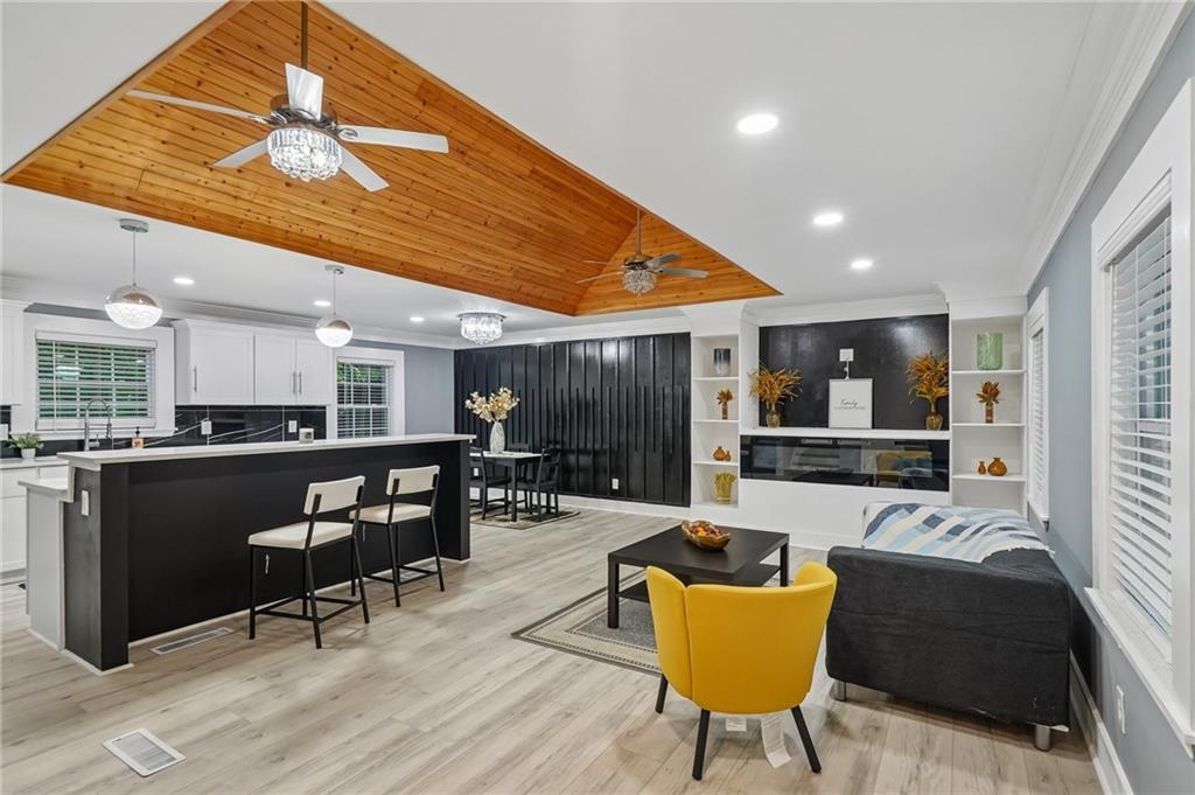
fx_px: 564
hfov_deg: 93.3
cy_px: 398
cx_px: 598
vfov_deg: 70.3
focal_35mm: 17
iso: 400
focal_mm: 17
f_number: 8
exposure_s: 1/6
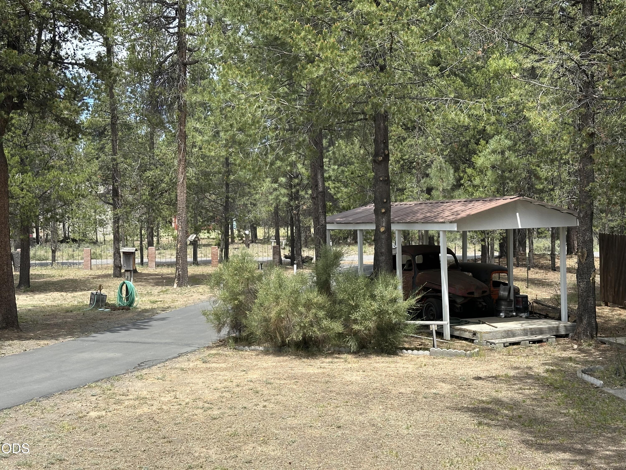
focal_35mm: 48
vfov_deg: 30.3
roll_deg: +0.9
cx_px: 313
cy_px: 235
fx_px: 868
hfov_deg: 39.7
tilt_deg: -0.8
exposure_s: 1/1395
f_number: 1.78
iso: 64
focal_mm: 6.86
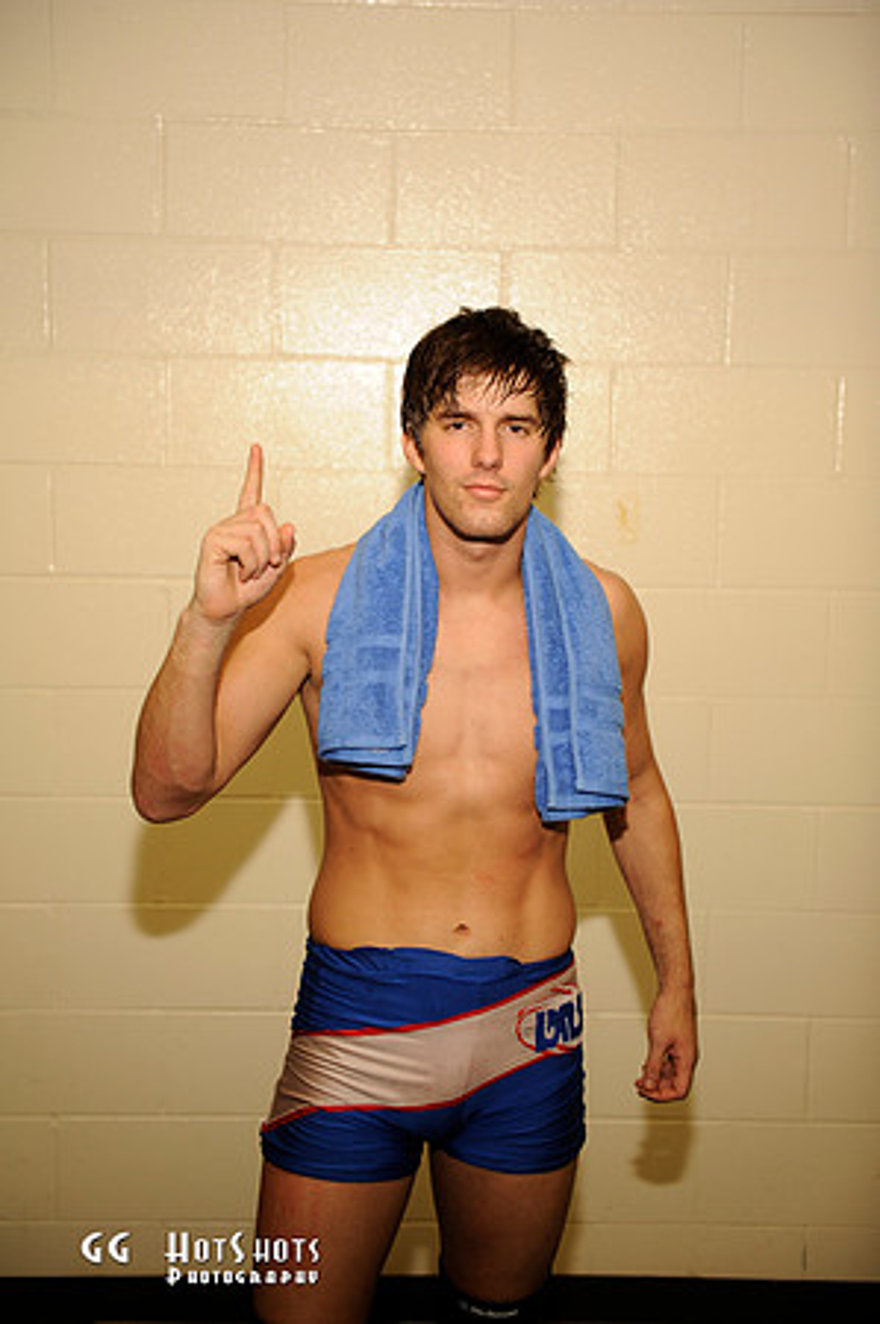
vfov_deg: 41.2
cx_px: 440
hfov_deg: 28.0
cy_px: 662
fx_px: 1764
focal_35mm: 48
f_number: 2.8
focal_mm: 48
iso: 400
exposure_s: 1/250
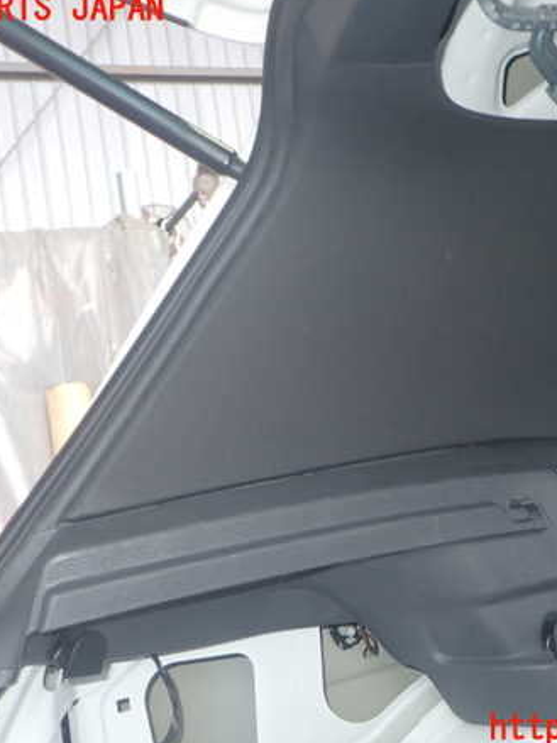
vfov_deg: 45.8
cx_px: 364
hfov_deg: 34.8
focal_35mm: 41
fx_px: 880
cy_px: 369
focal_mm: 5.4
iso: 125
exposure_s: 1/60
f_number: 2.3
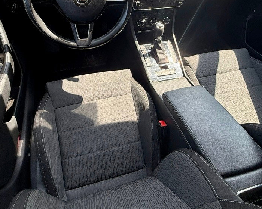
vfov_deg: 55.6
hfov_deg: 68.0
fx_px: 194
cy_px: 70
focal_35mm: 25
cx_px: 123
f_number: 2.2
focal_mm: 2.22
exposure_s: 1/121
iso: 50
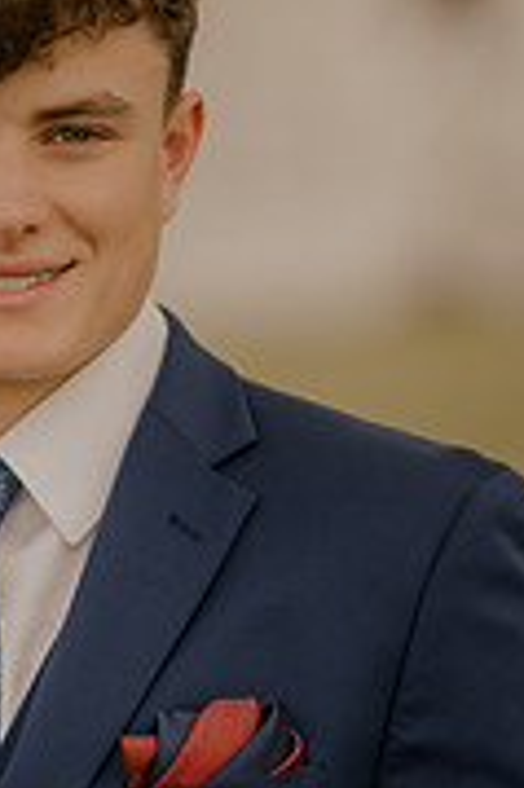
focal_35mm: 214
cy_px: 515
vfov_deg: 9.6
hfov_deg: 6.4
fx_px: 4681
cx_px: -62
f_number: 1.4
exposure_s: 1/1600
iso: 64
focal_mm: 85
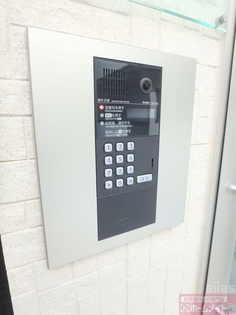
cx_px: 118
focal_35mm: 21
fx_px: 191
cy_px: 158
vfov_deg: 79.0
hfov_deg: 63.4
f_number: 3.5
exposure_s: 1/60
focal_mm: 3.7
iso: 200
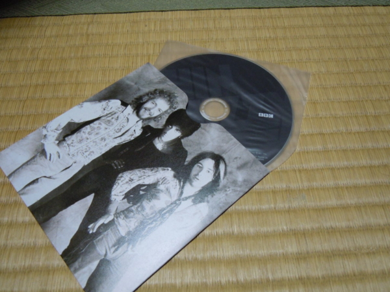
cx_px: 195
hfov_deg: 60.0
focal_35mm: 30
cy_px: 146
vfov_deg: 46.8
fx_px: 338
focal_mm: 5.4
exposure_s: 1/40
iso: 400
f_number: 3.5
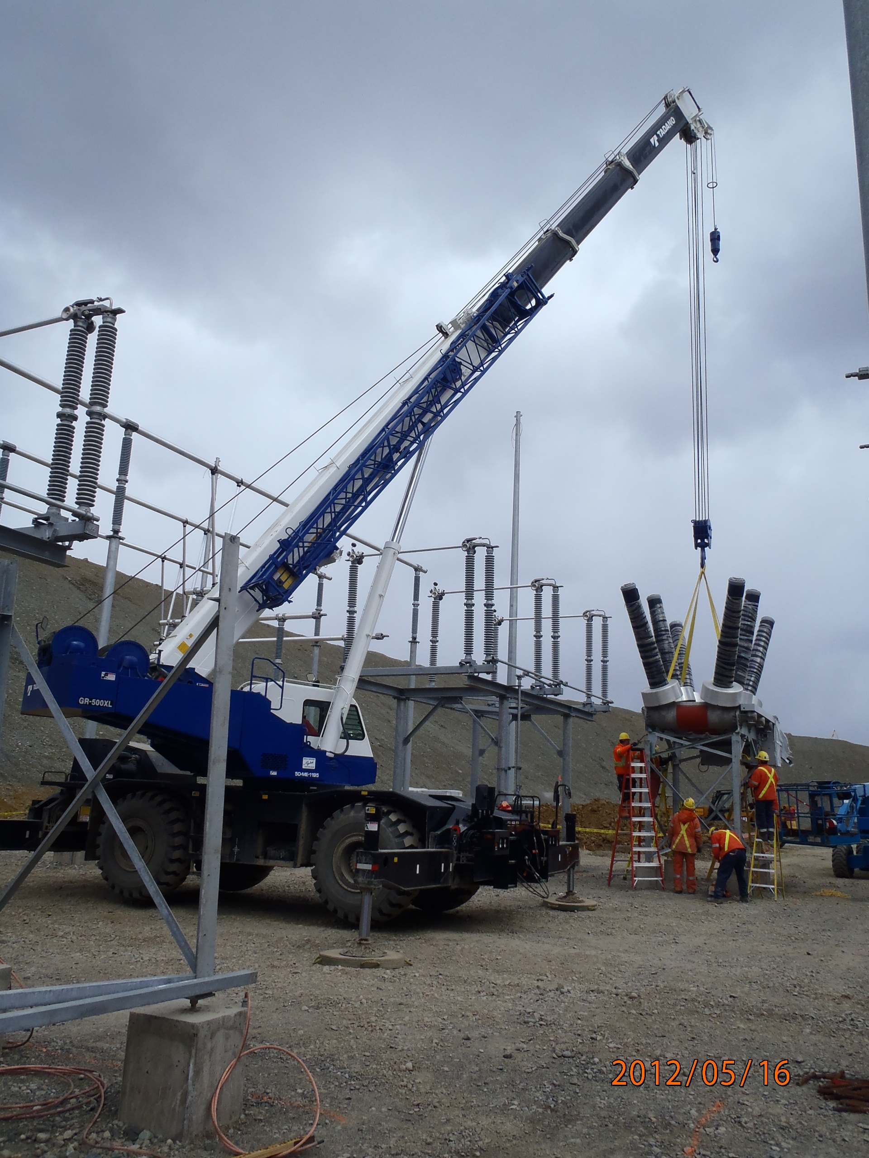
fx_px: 937
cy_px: 579
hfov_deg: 49.7
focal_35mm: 28
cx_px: 434
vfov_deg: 63.4
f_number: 11
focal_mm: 5
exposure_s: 1/125
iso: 80
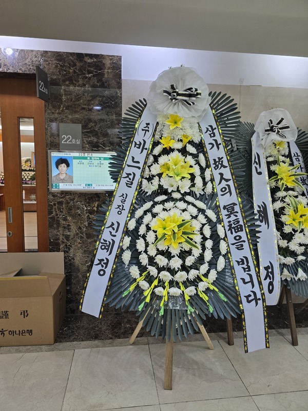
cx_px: 154
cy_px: 206
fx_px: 273
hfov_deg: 58.9
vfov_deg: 73.9
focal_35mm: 23
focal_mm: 6.3
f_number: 1.7
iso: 125
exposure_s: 1/120
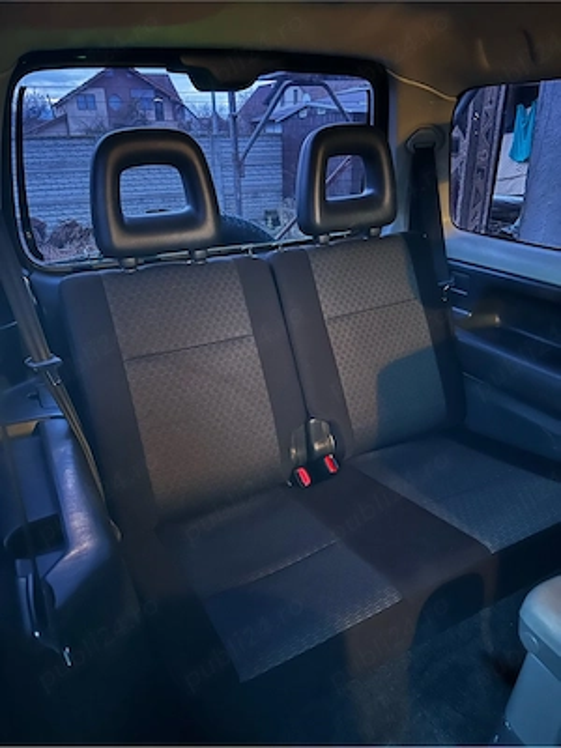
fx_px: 519
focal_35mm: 24
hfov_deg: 56.8
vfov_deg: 71.6
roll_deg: +1.5
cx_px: 280
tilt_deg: -23.5
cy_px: 374
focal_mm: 6.86
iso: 3200
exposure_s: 1/9
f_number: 1.78
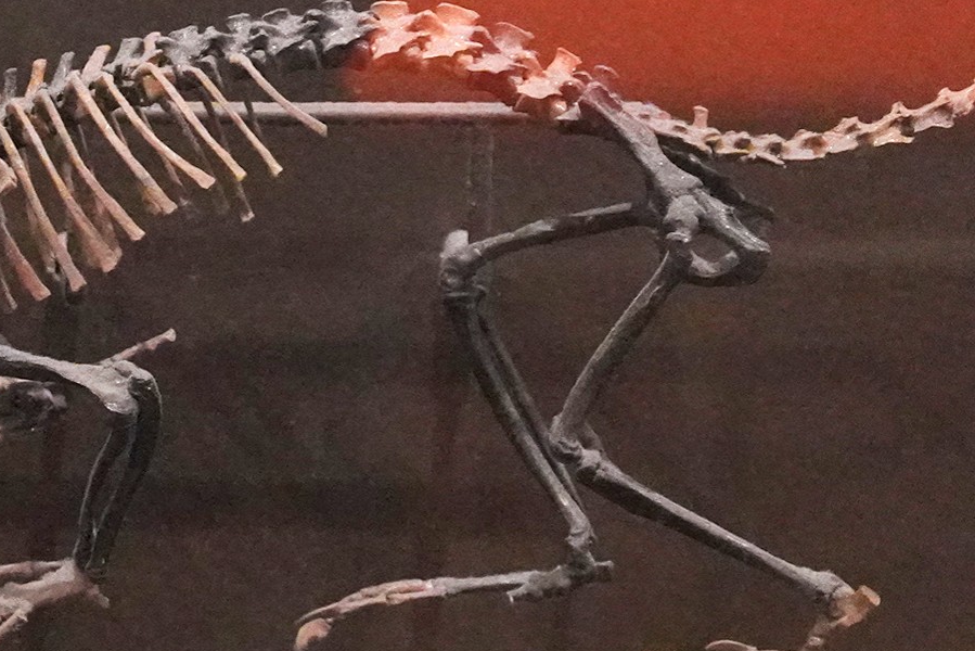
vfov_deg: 15.4
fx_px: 2411
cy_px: 357
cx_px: 239
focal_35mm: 89
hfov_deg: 22.6
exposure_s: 1/80
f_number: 3.2
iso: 10000
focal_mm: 40
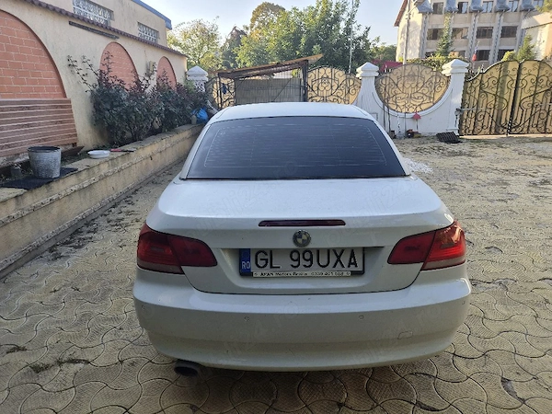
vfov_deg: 58.9
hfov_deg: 73.9
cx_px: 276
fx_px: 367
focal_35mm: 23
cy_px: 207
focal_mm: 5.4
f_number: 1.8
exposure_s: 1/1250
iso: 80
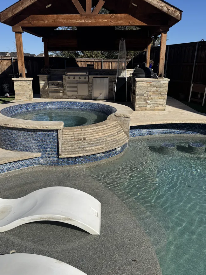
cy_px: 148
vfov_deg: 59.9
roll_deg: +0.8
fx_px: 238
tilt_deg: -20.1
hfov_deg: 46.8
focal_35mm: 30
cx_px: 98
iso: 80
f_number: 1.78
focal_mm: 6.76
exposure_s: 1/9009
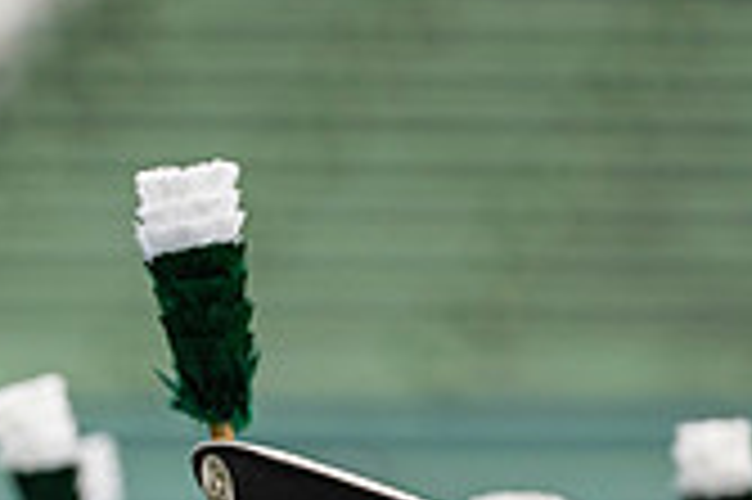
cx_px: 9
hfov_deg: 2.0
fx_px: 21703
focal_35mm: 1040
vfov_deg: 1.3
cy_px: 842
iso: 250
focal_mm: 200
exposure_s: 1/500
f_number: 2.8
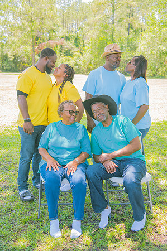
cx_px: 84
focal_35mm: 40
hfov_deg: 33.3
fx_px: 279
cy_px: 126
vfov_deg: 48.5
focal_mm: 40
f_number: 4
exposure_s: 1/125
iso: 250
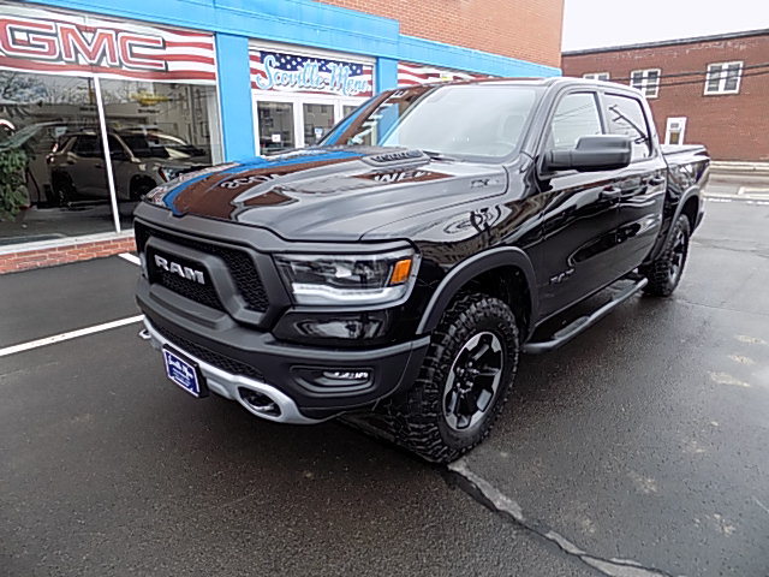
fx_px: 511
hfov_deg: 73.9
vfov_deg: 58.9
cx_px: 384
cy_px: 288
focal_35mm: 23
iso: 80
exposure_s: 1/40
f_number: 3.1
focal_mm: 4
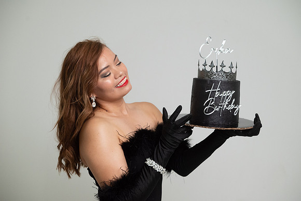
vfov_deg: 22.6
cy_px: 100
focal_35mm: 60
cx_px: 150
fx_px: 502
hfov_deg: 33.4
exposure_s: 1/320
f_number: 5.6
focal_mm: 60
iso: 3200
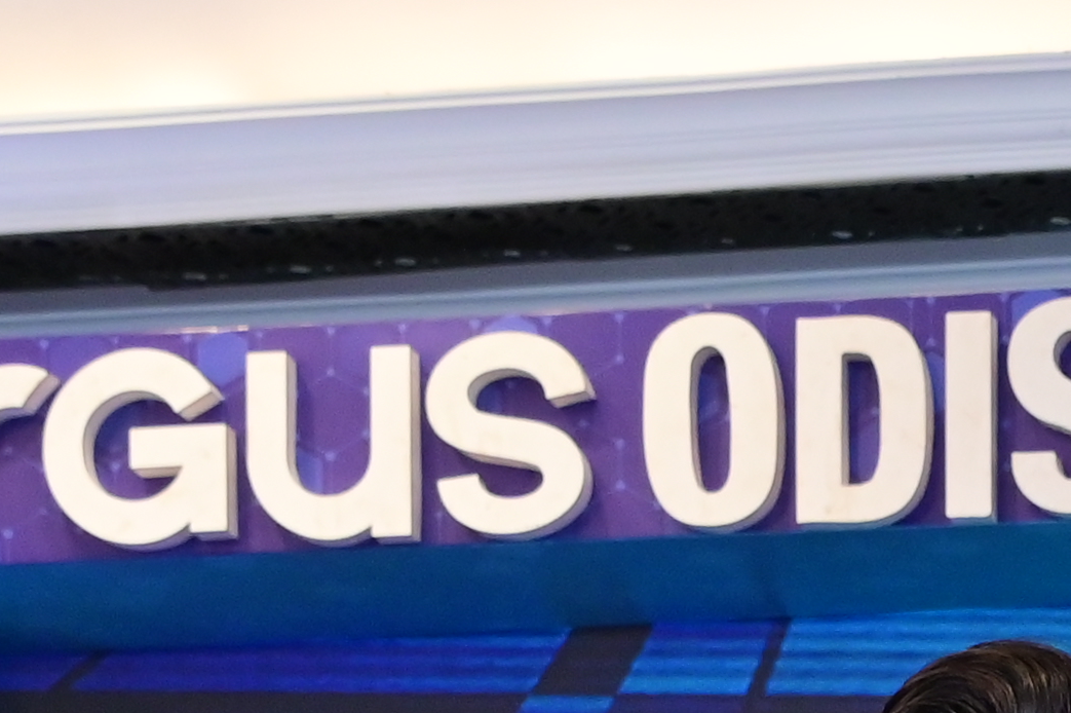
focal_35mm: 203
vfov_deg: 6.3
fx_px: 6035
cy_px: 1994
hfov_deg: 9.6
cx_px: 1985
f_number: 6.3
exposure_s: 1/125
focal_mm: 35
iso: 1600
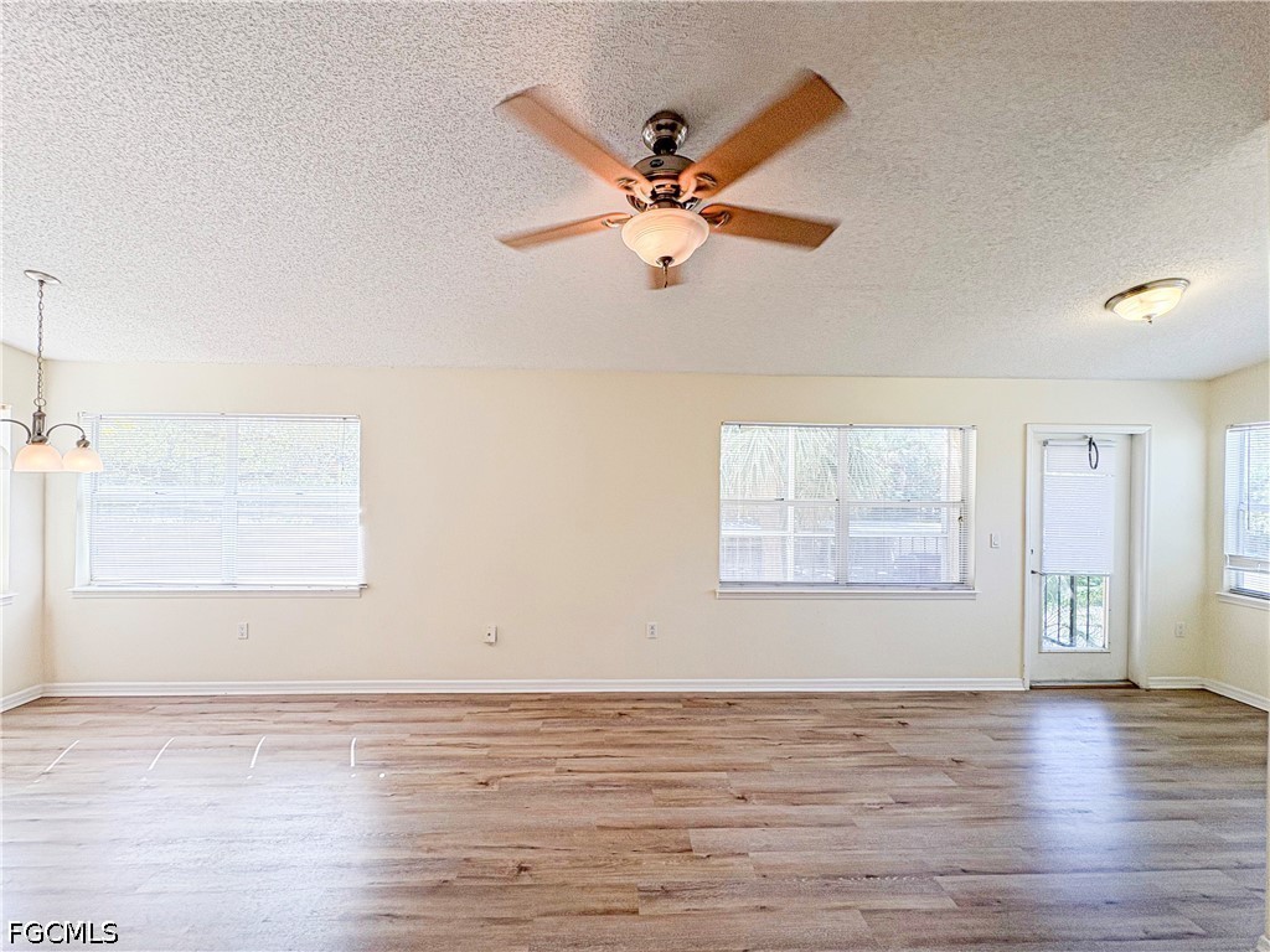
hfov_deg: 102.1
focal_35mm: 14
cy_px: 476
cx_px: 635
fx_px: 514
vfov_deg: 85.7
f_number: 2.2
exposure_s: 1/133
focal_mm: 2.22
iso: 100
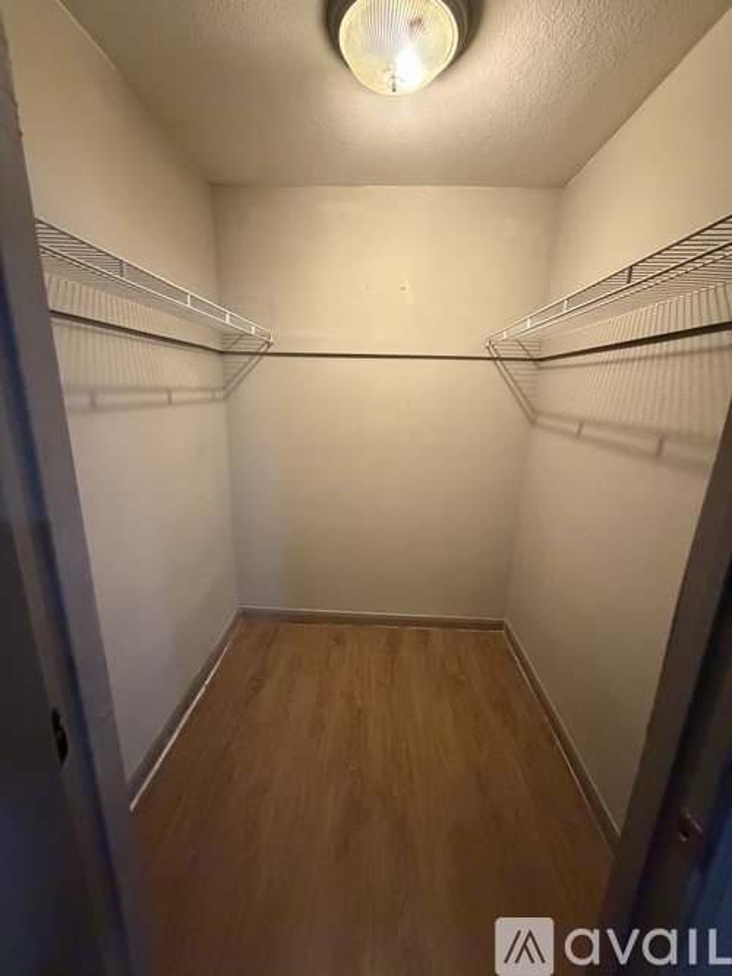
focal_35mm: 14
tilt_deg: -14.4
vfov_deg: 102.1
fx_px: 395
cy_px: 488
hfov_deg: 85.7
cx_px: 366
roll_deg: -1.5
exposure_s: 1/60
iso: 1250
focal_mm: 2.22
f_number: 2.2
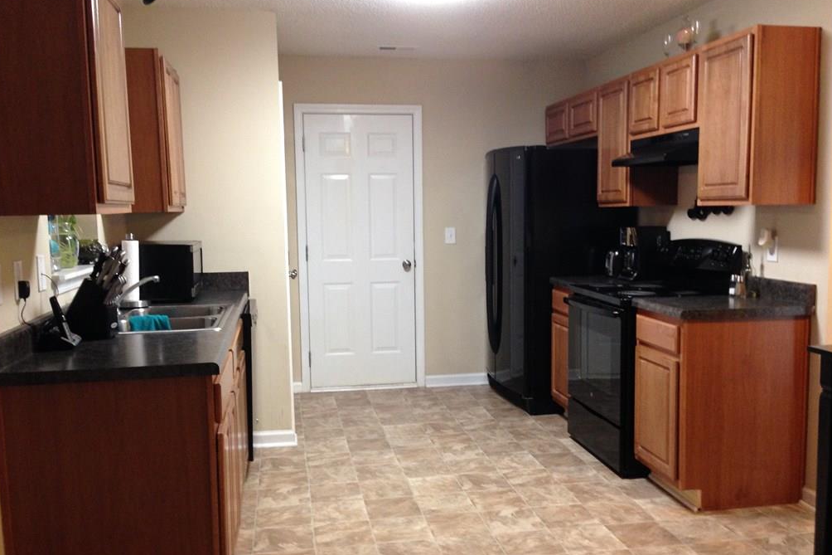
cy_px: 293
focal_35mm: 35
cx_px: 417
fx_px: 809
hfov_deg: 54.4
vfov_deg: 37.8
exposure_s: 1/20
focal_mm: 4.12
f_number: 2.4
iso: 200
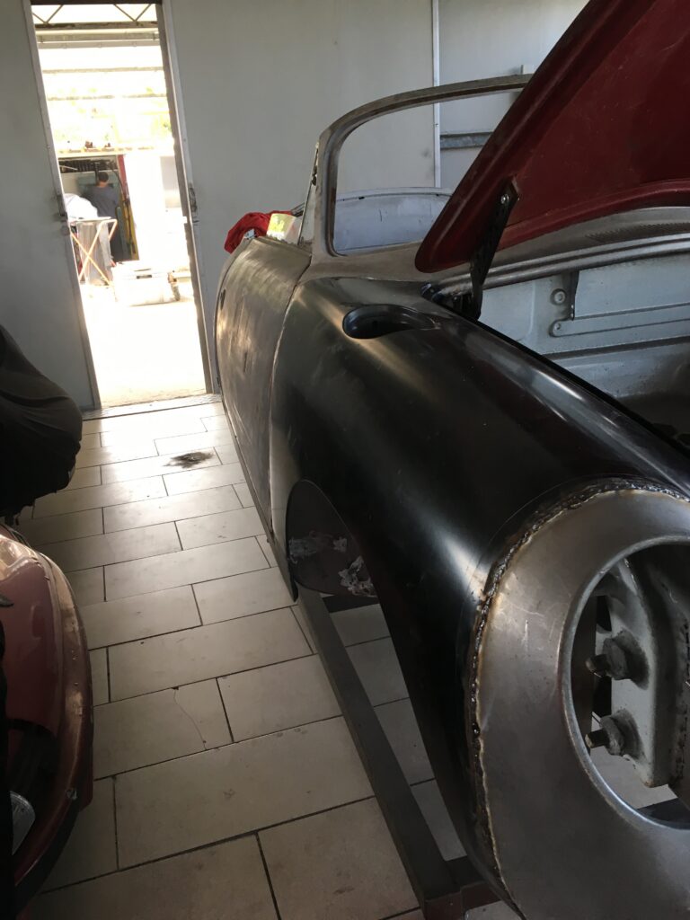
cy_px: 460
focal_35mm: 29
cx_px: 345
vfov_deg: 61.7
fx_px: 771
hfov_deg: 48.2
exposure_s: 1/33
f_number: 2.2
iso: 32
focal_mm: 4.15
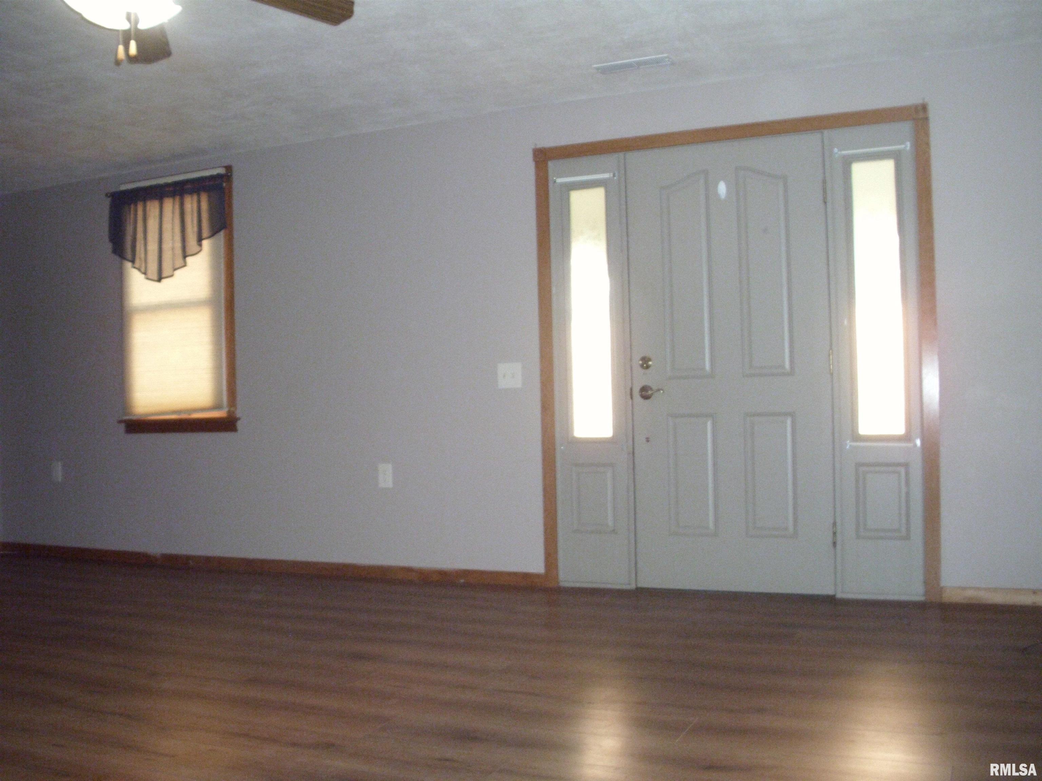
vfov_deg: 37.7
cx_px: 521
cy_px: 390
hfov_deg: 49.0
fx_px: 1144
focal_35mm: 38
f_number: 2.9
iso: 400
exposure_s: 1/60
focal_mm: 6.3
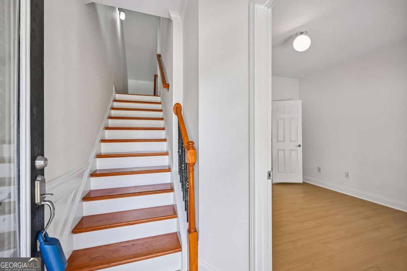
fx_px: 170
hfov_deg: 100.4
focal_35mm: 15
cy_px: 136
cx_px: 204
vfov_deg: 77.3
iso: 100
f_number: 8
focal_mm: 15
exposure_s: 1/30
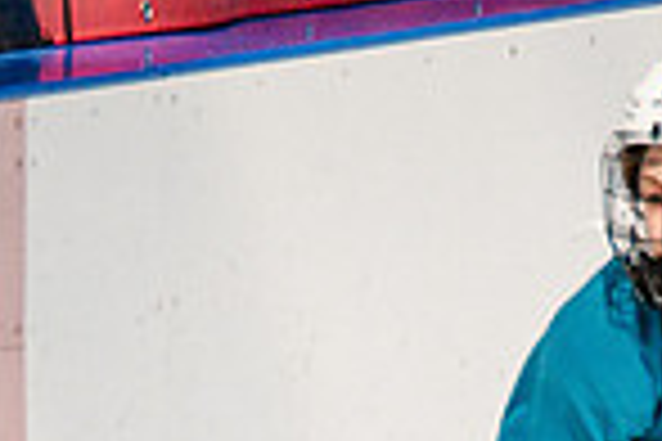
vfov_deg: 0.8
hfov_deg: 1.2
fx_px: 32454
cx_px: 250
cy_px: 922
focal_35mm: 1765
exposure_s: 1/3200
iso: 1250
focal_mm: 300
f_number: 3.2
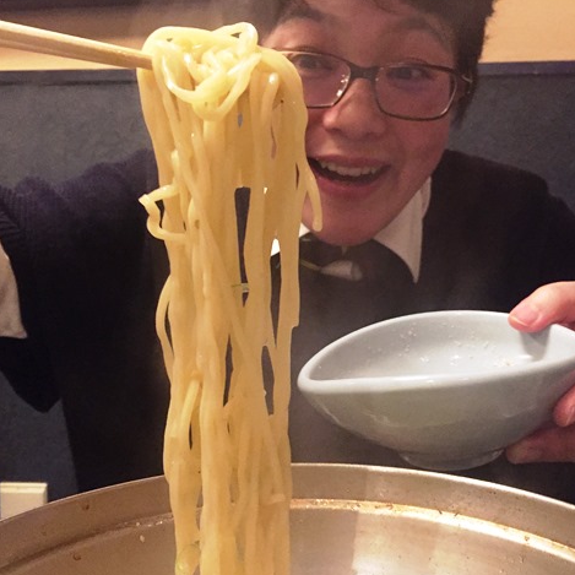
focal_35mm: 35
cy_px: 288
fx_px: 658
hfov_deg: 47.2
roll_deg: -2.1
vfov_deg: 47.2
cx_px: 311
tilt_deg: -4.9
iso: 400
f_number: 2.2
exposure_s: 1/15
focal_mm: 4.15
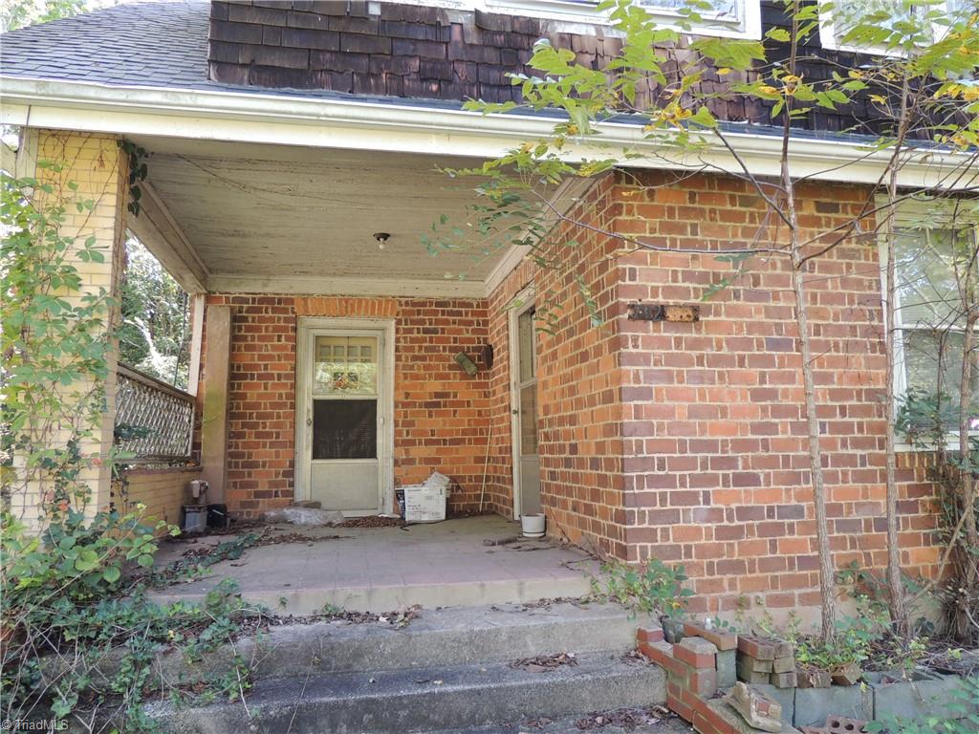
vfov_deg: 56.8
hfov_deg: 71.6
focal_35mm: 24
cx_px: 490
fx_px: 679
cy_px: 367
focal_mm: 4.3
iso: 100
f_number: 3
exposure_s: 1/40
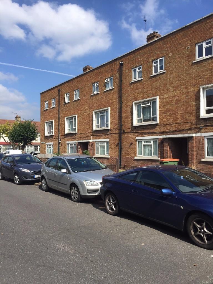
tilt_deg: +2.9
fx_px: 238
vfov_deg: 61.7
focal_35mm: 29
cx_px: 106
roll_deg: -0.8
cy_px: 142
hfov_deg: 48.2
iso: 32
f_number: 2.2
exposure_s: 1/2198
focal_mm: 4.15
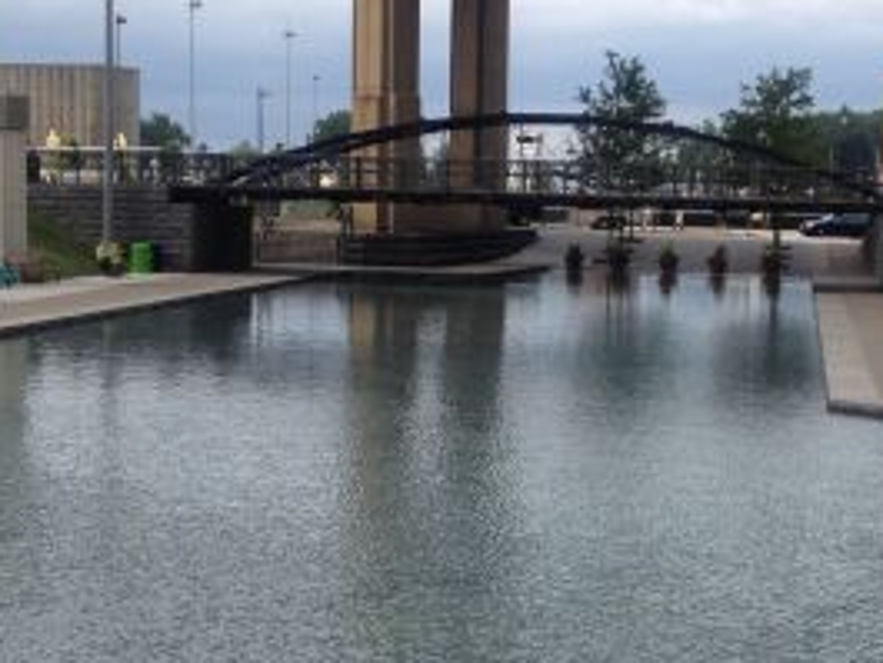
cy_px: 395
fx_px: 2144
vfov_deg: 17.6
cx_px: 600
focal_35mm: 84
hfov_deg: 23.2
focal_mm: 4.28
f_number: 2.4
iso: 50
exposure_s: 1/1623
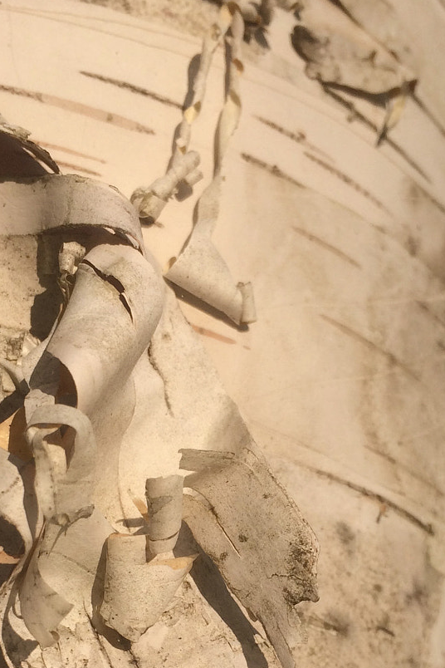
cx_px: 248
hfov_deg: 22.6
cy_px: 554
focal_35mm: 60
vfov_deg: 32.3
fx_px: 1112
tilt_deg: +8.4
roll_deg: -12.9
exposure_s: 1/360
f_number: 2.2
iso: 32
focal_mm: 4.15
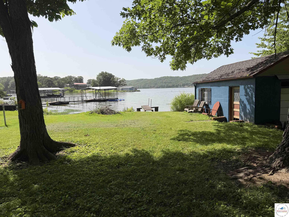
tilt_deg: -5.9
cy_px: 108
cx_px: 144
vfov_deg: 56.8
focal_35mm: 24
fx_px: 200
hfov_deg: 71.6
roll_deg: +0.2
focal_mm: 6.76
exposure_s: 1/4673
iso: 80
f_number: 1.78
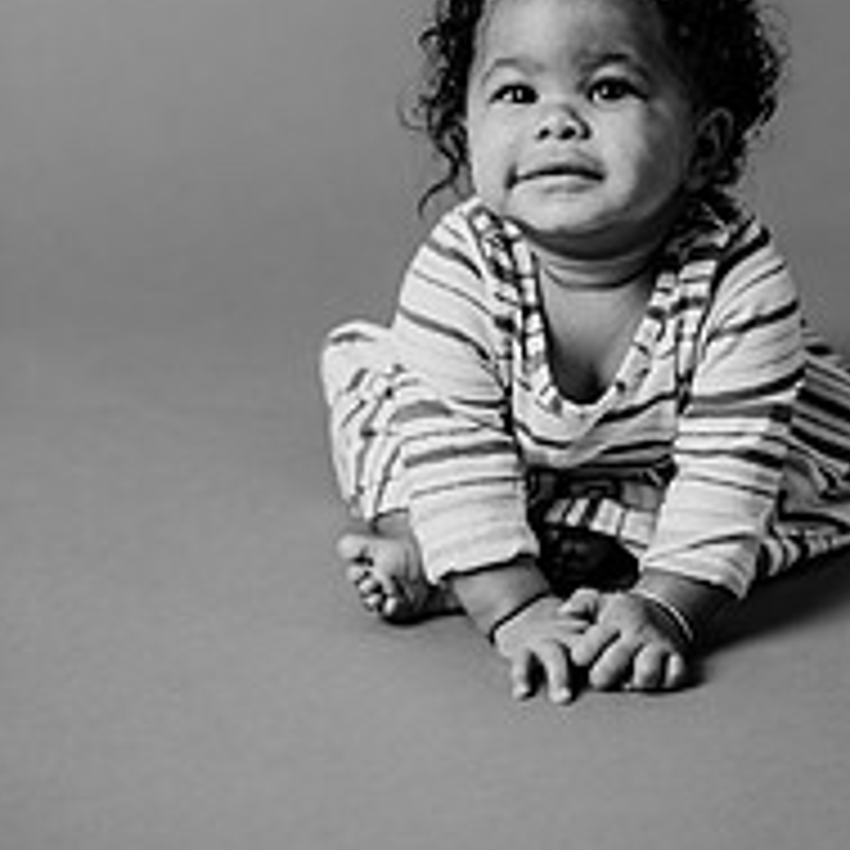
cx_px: 603
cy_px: 45
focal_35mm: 101
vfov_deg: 16.9
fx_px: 2806
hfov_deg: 17.2
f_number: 2.2
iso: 100
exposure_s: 1/160
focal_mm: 50
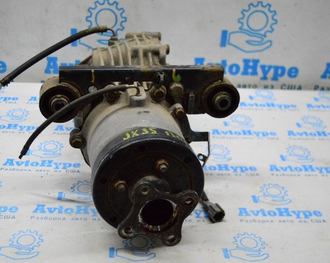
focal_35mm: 50
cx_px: 136
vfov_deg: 30.5
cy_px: 131
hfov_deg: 37.5
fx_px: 484
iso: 6400
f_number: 4.2
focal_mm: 29
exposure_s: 1/800
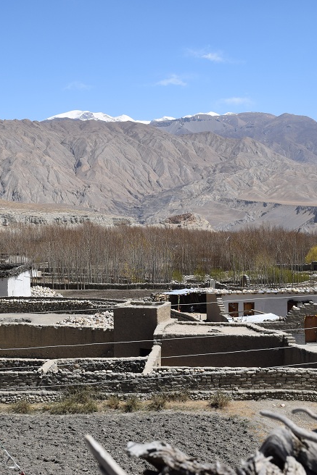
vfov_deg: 31.4
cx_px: 162
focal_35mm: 64
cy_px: 236
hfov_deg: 21.2
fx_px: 846
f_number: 11
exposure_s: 1/500
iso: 200
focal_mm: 28
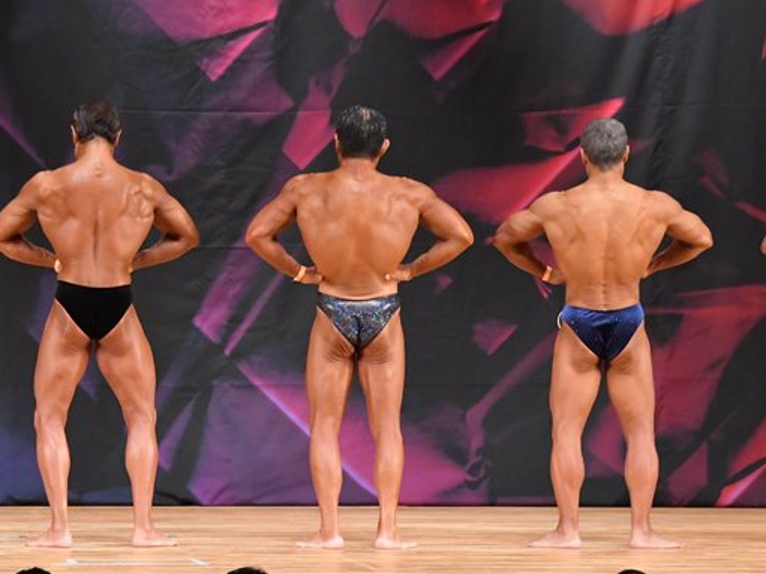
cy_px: 289
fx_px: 5907
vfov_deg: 5.6
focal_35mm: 267
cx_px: 263
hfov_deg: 7.4
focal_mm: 122
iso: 6400
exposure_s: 1/400
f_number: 5.6
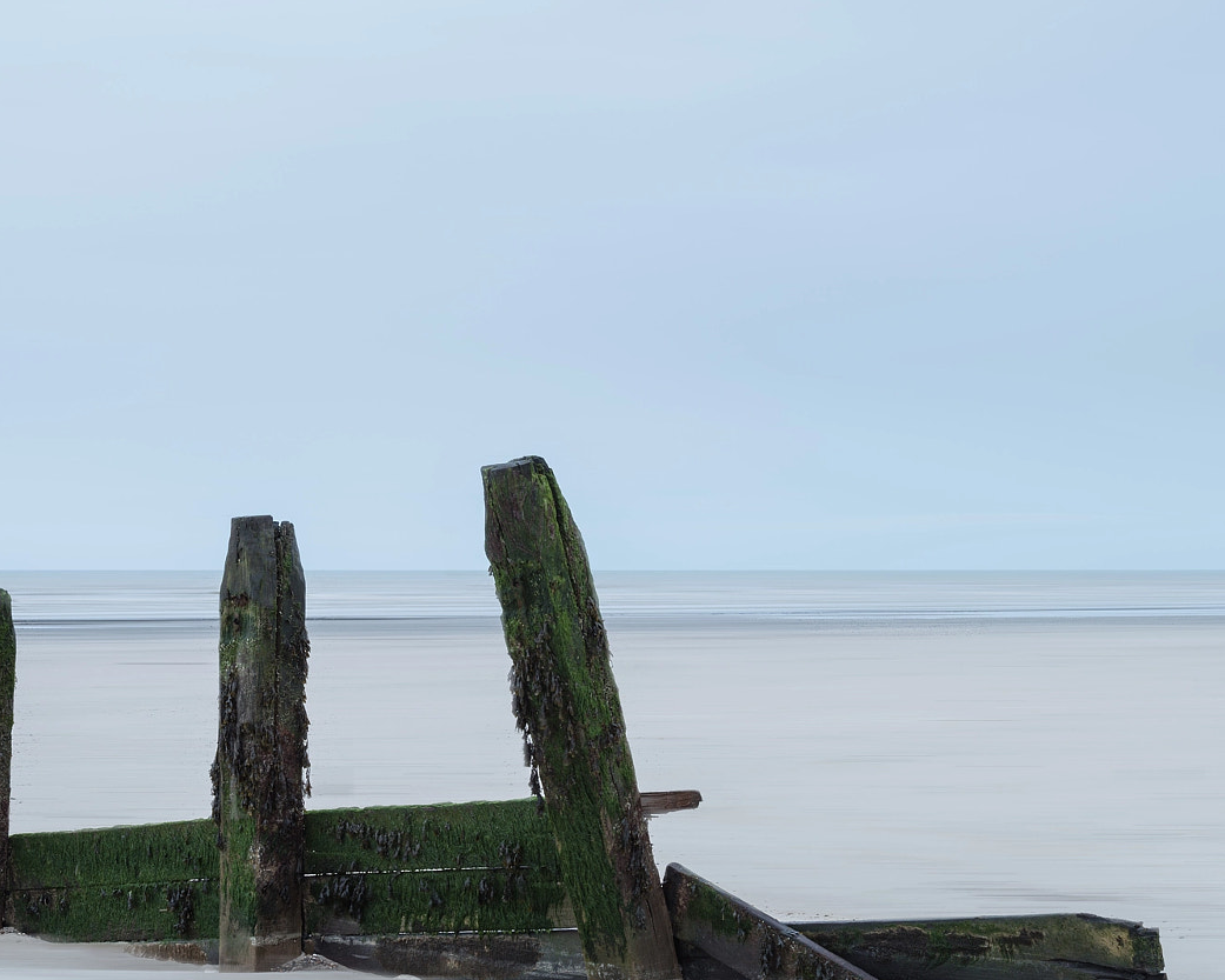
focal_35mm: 75
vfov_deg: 20.4
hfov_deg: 25.4
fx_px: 2719
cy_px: 481
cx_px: 532
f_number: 16
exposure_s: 2
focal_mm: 52
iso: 100
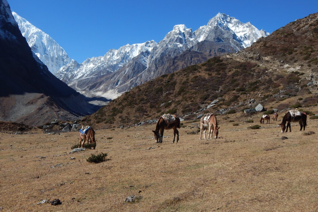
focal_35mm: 40
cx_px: 158
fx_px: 353
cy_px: 98
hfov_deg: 48.5
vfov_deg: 33.4
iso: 125
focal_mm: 6.8
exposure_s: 1/400
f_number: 6.9
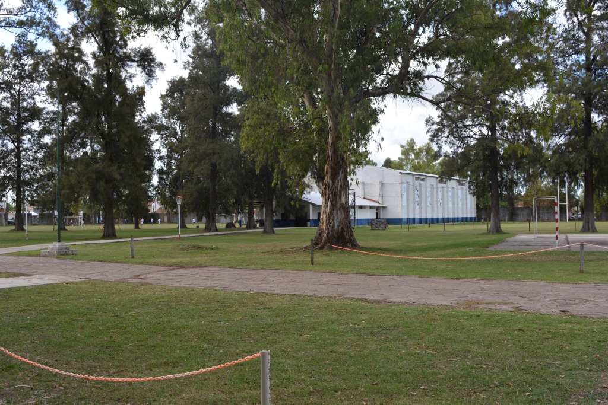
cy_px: 202
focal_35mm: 38
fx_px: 633
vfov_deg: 35.5
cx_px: 304
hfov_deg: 51.3
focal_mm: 25
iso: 200
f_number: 8
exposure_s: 1/250
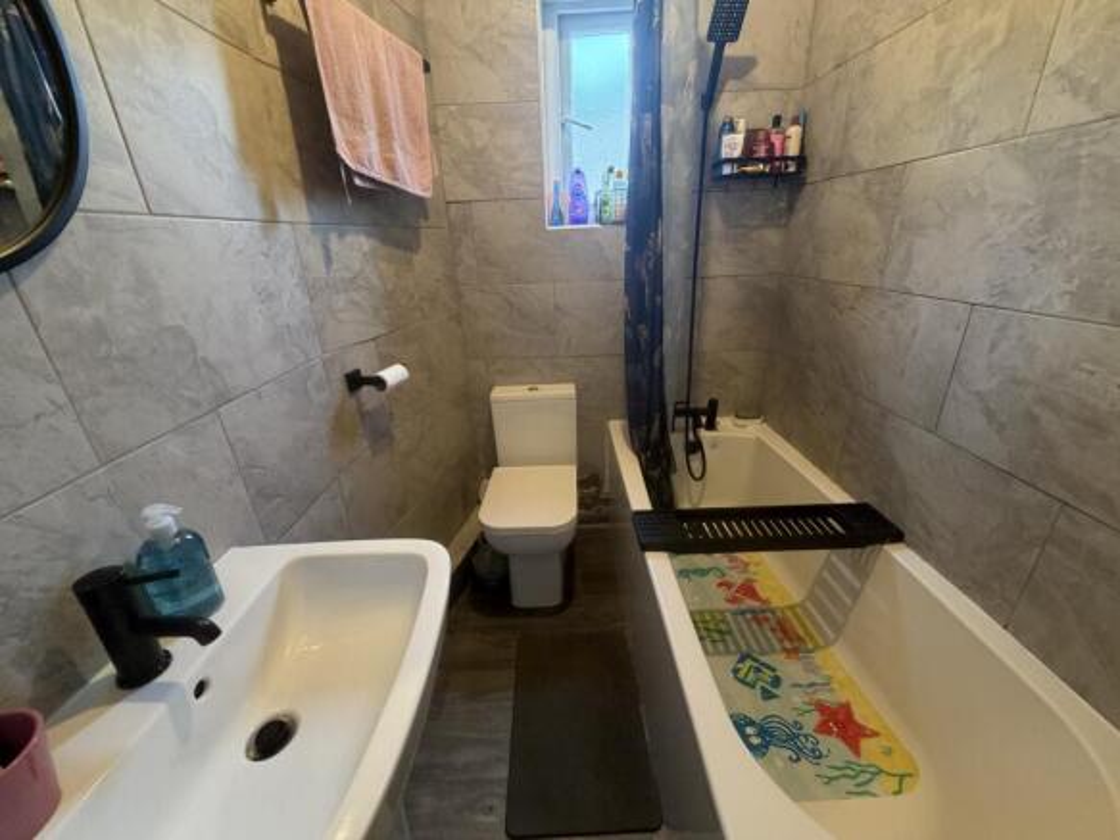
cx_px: 560
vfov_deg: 85.7
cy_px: 420
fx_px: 453
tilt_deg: -21.5
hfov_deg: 102.1
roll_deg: +3.5
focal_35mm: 14
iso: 320
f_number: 2.2
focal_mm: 2.22
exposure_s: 1/50
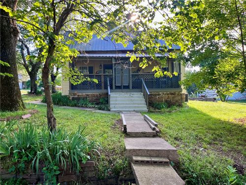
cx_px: 123
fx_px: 185
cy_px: 92
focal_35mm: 26
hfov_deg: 67.3
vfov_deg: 53.1
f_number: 1.6
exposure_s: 1/273
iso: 40
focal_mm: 5.1
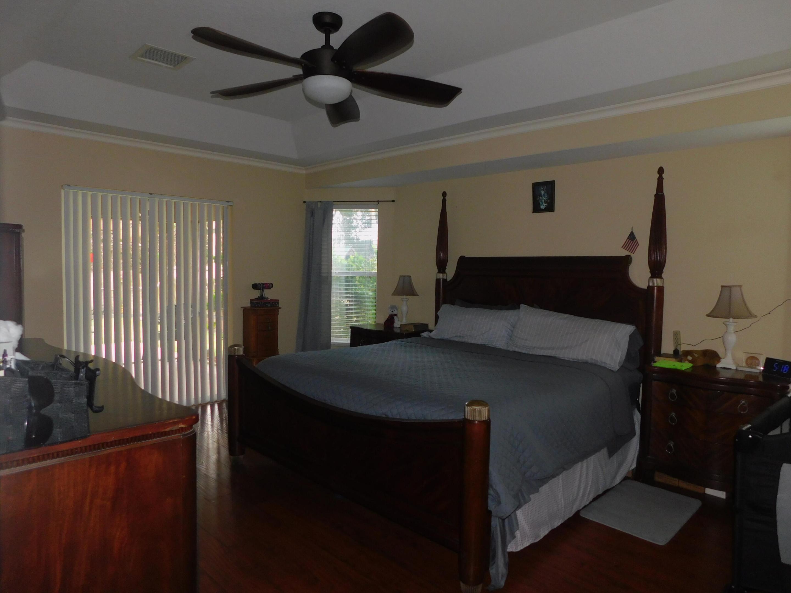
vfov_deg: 58.9
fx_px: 526
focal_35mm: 23
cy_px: 296
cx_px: 396
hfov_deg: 73.9
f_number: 3
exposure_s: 1/30
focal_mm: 4
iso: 200
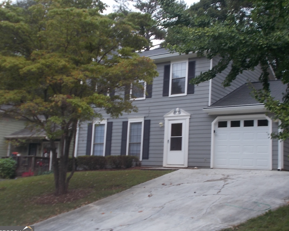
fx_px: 410
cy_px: 117
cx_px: 159
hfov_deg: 38.7
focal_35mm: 48
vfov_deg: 31.4
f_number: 4.2
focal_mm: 7.9
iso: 80
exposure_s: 1/30
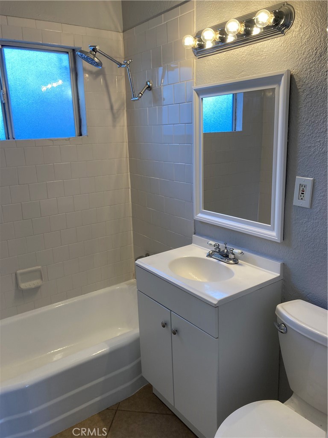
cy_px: 219
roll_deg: +1.3
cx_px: 164
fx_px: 354
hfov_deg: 49.7
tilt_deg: -11.9
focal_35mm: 28
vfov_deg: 63.4
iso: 64
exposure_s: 1/120
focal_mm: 3.99
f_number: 1.8
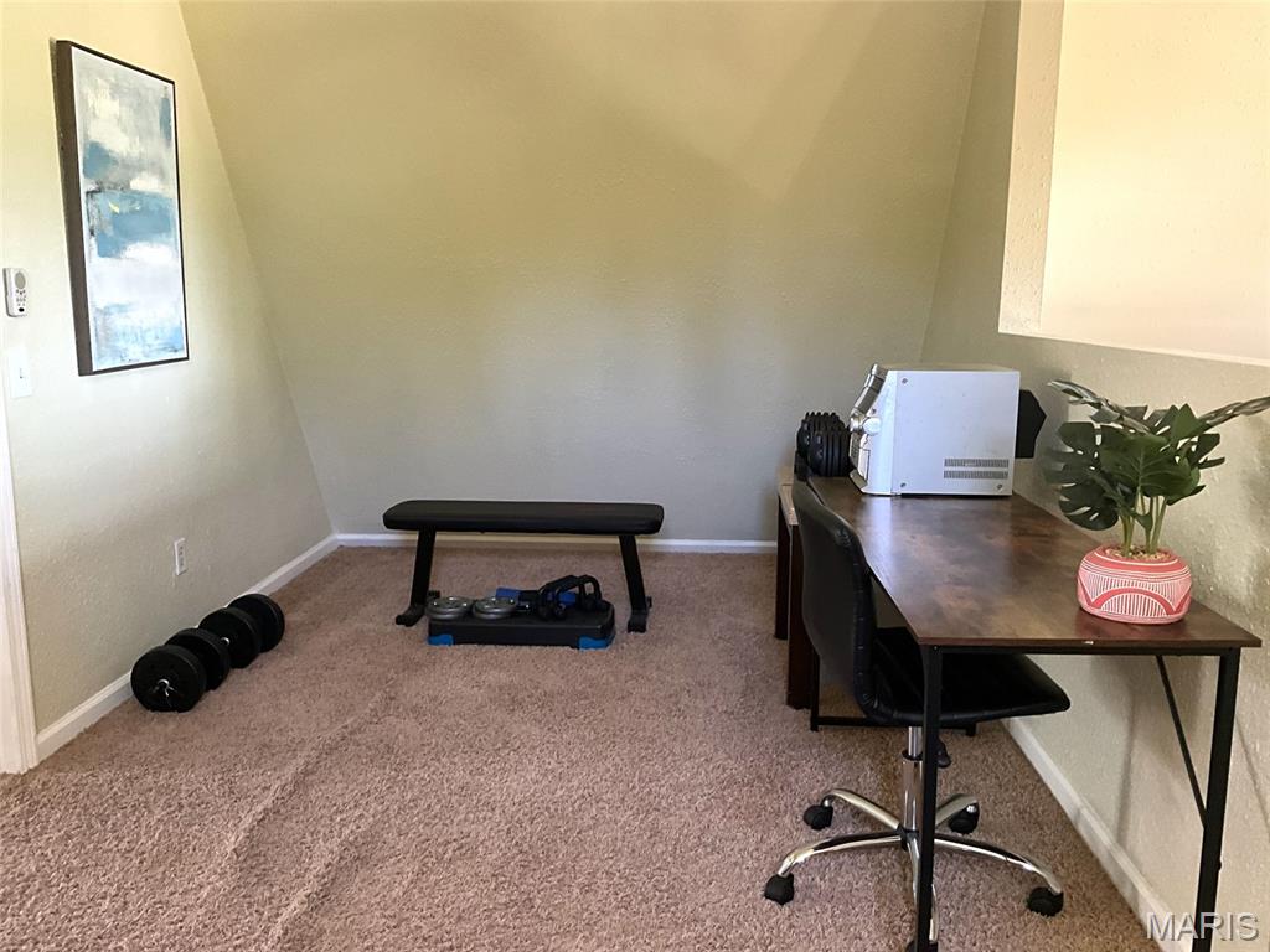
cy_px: 476
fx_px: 1064
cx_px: 635
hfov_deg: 61.7
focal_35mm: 29
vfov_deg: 48.2
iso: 200
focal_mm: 3
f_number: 1.8
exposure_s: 1/40
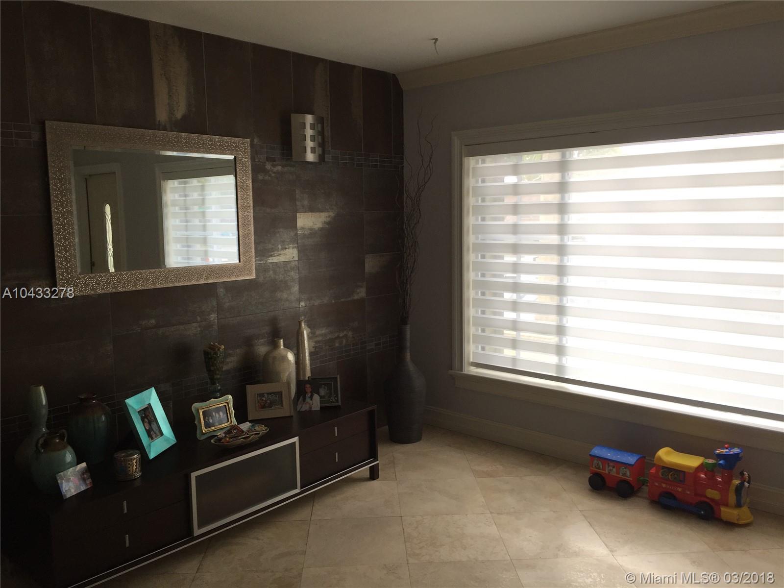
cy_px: 294
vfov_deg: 48.2
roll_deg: +1.2
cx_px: 392
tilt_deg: -6.3
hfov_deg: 61.7
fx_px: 657
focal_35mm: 29
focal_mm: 4.15
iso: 32
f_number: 2.2
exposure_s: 1/60
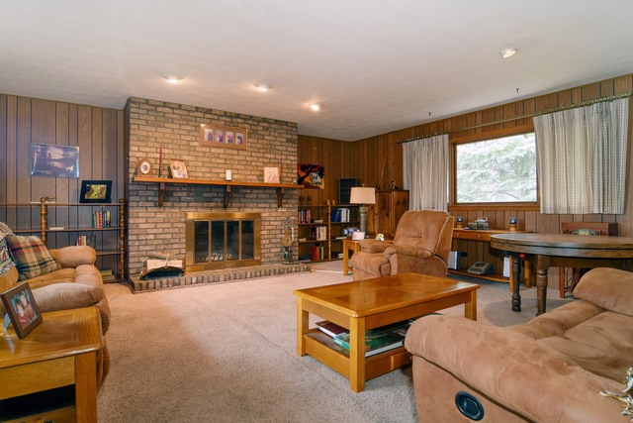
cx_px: 316
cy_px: 212
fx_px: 317
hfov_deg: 90.0
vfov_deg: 67.4
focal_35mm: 18
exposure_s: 1/1.67
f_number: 8
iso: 200
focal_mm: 12
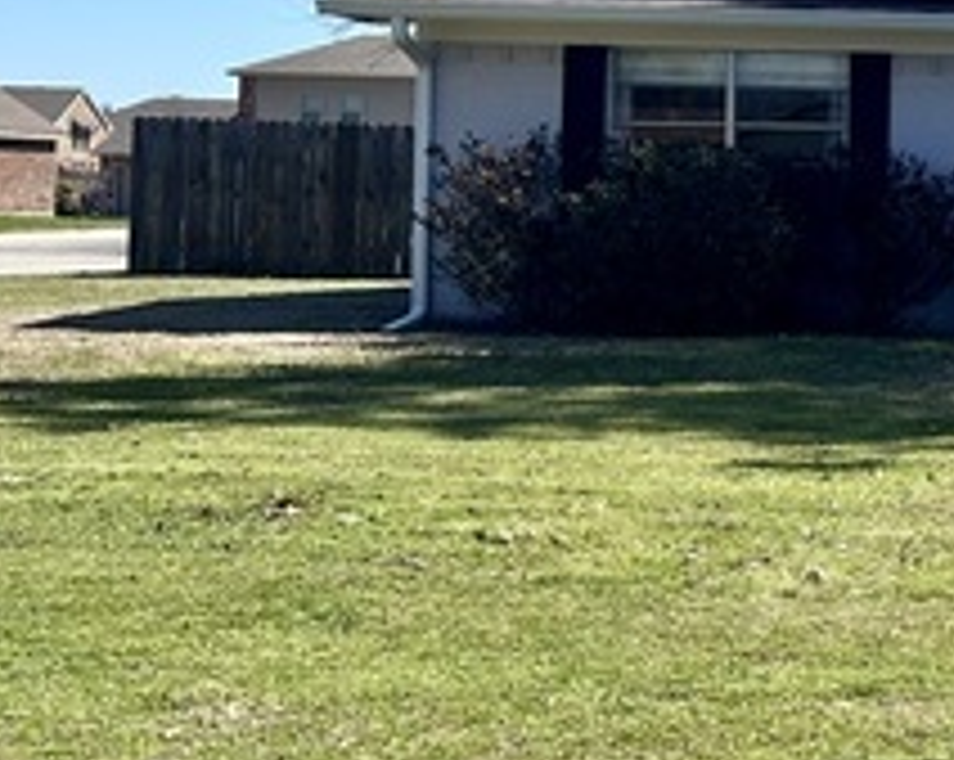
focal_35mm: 80
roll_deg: +1.4
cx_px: 1478
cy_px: 189
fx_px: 2256
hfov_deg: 20.2
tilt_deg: +3.4
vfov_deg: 19.0
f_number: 1.5
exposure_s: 1/3704
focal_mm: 5.7
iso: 50
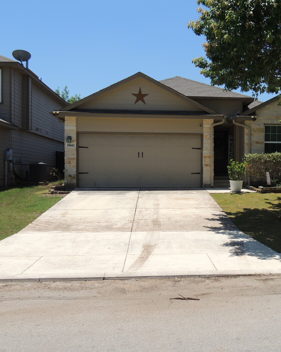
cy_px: 180
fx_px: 416
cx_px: 198
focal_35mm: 40
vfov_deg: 45.8
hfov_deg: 36.8
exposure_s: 1/1250
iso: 100
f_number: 3.1
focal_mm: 5.3
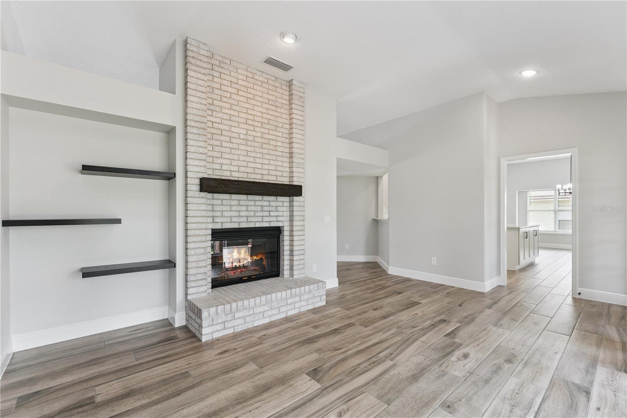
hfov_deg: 98.6
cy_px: 209
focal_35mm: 16
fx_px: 270
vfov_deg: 75.5
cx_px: 314
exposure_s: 1/80
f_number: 10
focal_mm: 15.5
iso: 800
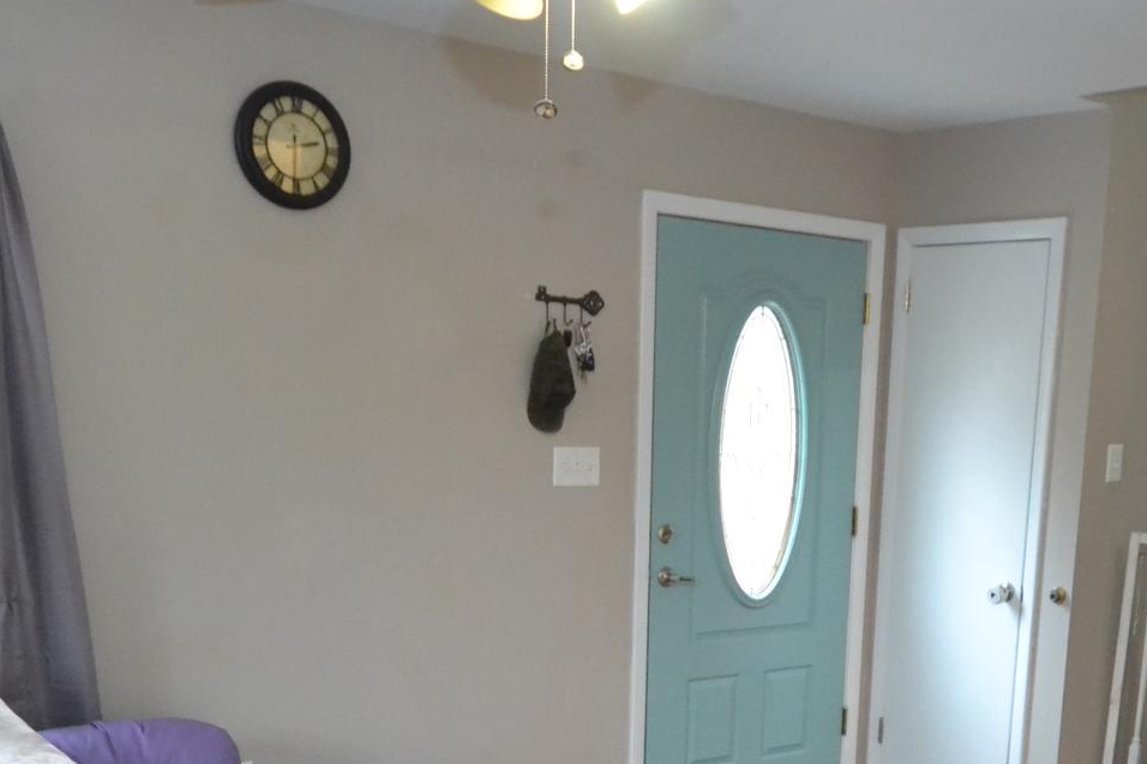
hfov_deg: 42.9
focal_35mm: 45
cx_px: 783
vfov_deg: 28.5
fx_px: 1433
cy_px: 715
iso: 3200
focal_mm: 14
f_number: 4.8
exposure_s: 1/40
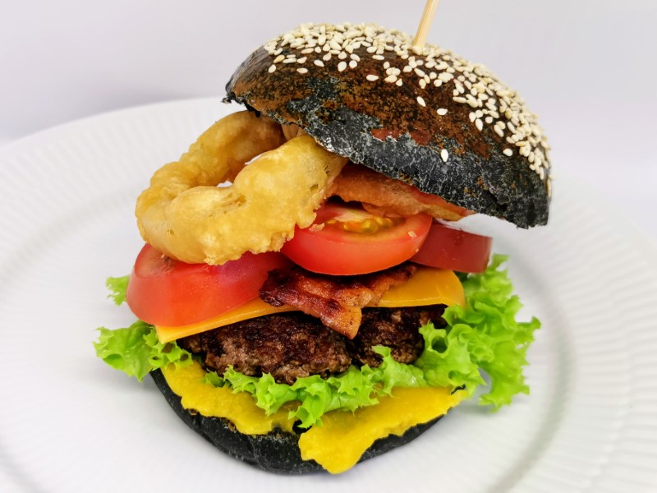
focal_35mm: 40
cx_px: 328
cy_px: 246
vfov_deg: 36.0
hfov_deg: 46.8
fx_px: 759
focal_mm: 5.56
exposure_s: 1/100
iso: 80
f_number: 1.6
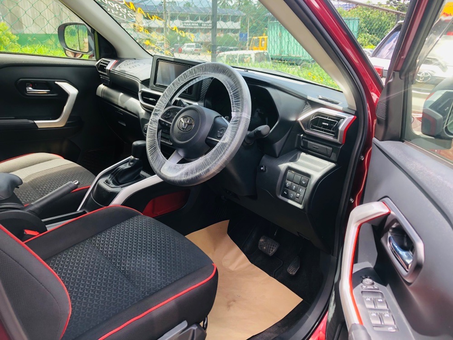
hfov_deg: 63.4
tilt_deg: -22.3
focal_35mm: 28
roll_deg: -0.9
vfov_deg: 49.7
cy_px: 170
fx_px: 366
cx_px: 226
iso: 25
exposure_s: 1/120
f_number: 1.8
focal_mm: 4
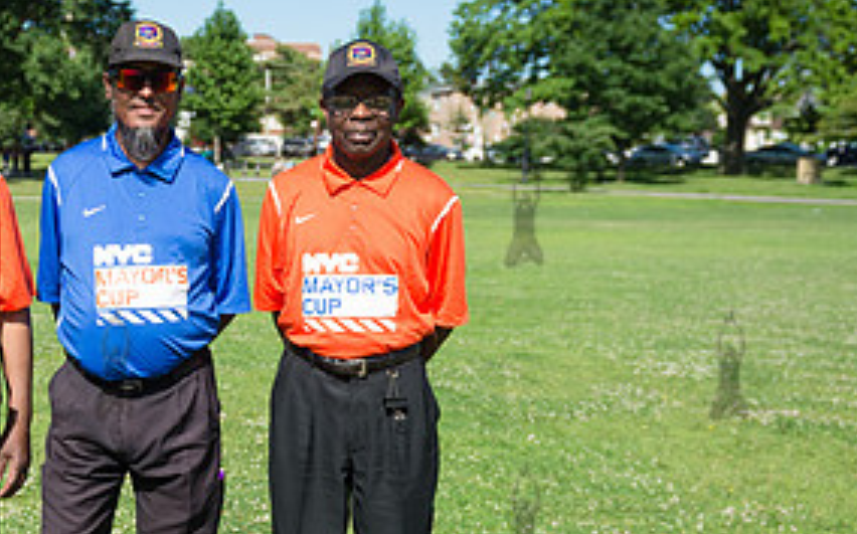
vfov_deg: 21.9
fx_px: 1377
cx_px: 158
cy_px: 288
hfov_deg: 33.5
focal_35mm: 59
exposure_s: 1/4000
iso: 200
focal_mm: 24
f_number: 2.8
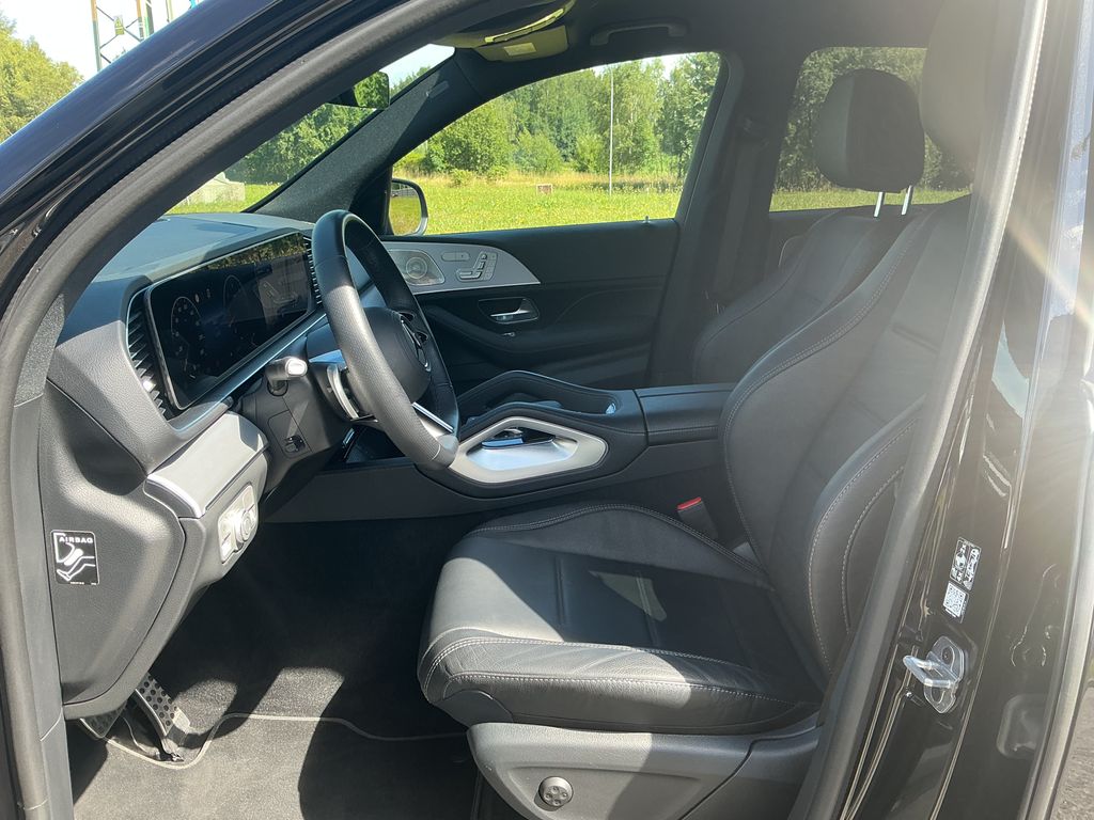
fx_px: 917
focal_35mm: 29
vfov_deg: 48.2
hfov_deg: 61.7
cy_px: 410
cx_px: 547
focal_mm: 3
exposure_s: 1/124
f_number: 1.8
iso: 16
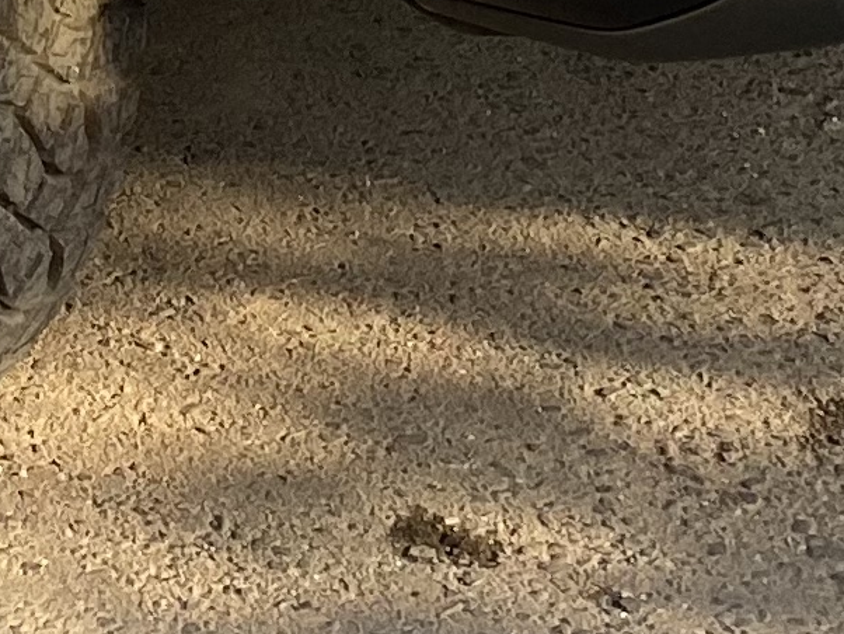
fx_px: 4244
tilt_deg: -4.8
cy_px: -1311
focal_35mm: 174
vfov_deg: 7.5
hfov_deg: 11.2
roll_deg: +0.5
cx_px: -130
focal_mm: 4.25
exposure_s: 1/326
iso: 32
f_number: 1.8
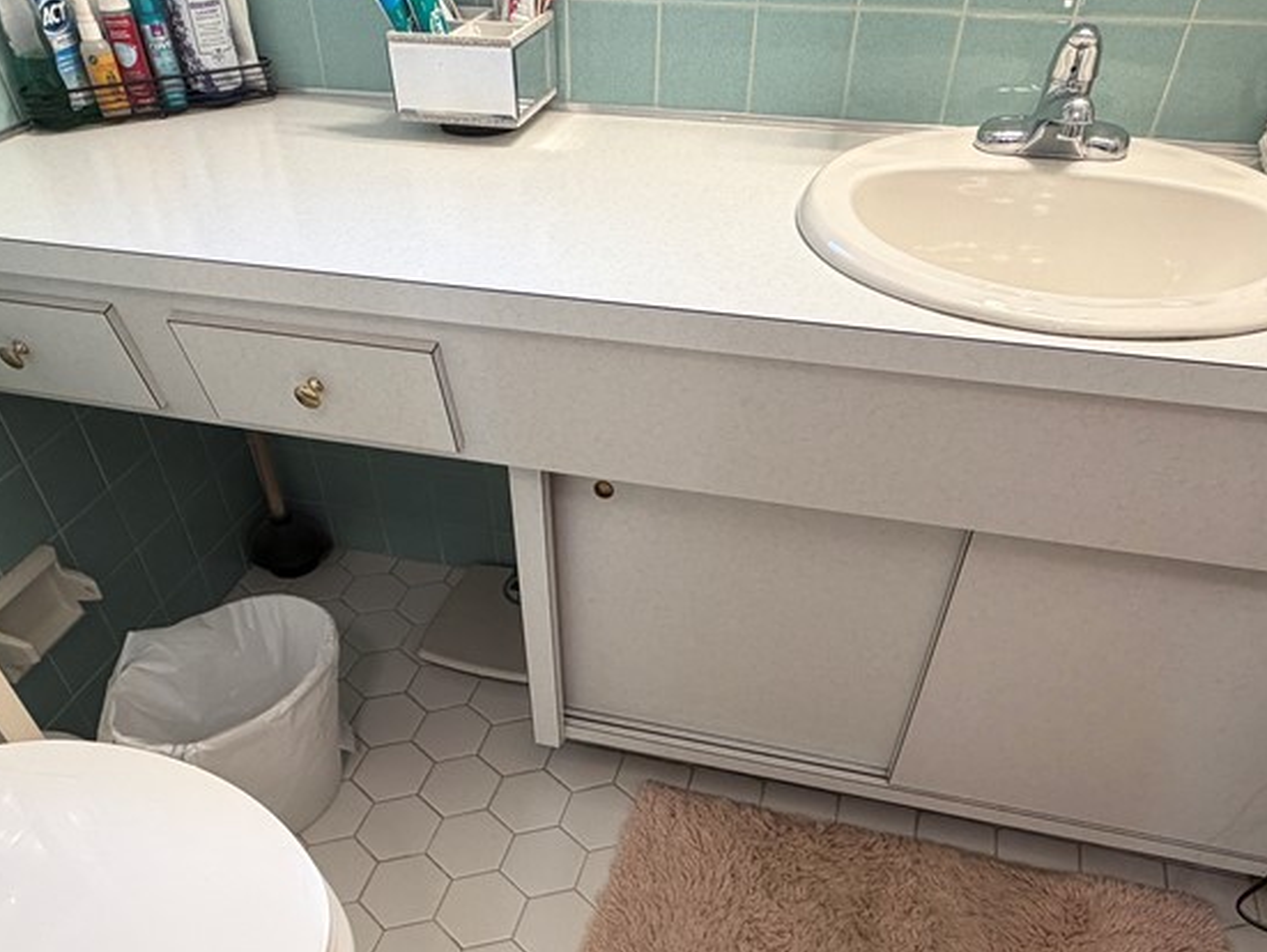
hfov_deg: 67.2
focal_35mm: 26
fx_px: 952
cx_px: 609
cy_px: 701
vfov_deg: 51.1
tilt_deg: -45.5
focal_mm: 2.22
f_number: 2.2
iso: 160
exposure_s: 1/60
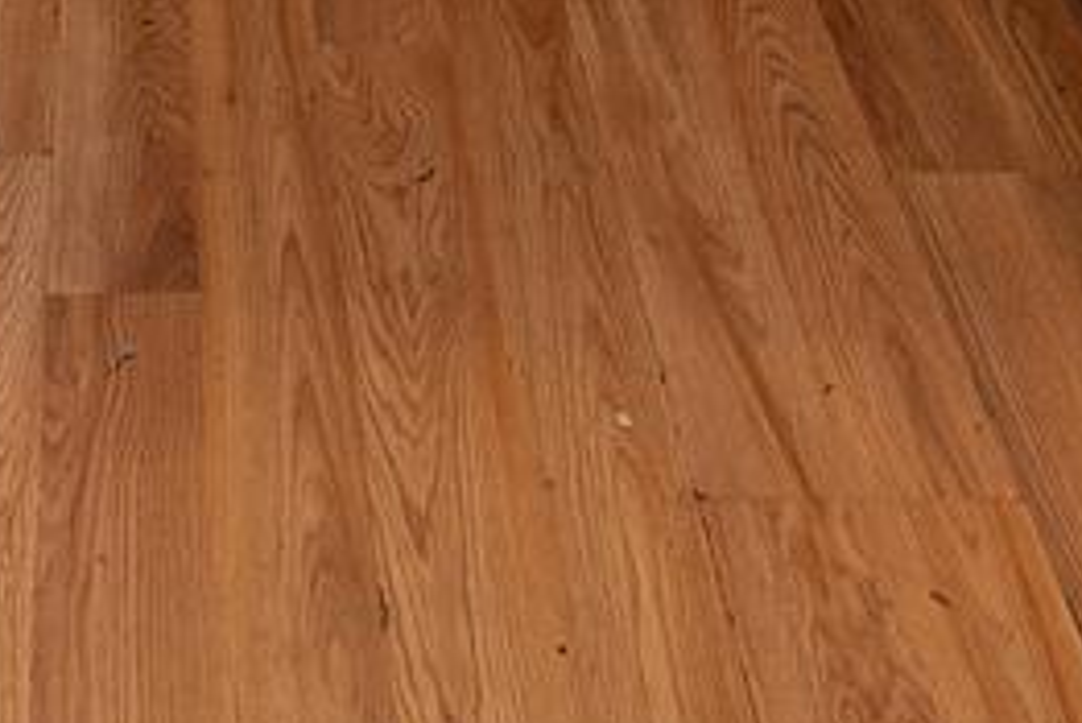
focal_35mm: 88
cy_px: -872
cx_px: 599
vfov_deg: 12.8
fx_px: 2646
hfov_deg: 23.1
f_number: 8
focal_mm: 10
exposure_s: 1/2
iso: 200
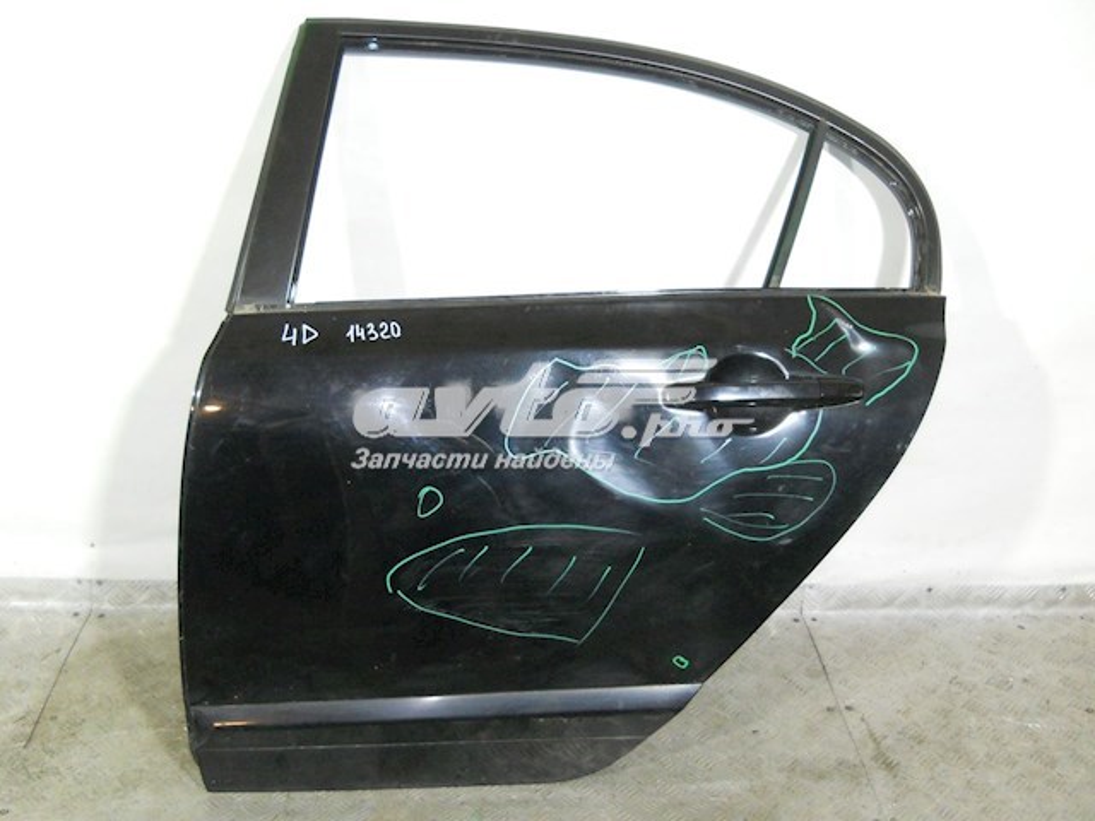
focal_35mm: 41
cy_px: 410
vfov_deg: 35.1
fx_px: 1297
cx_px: 548
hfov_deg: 45.8
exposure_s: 1/30
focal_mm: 6.72
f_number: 3.1
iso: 400
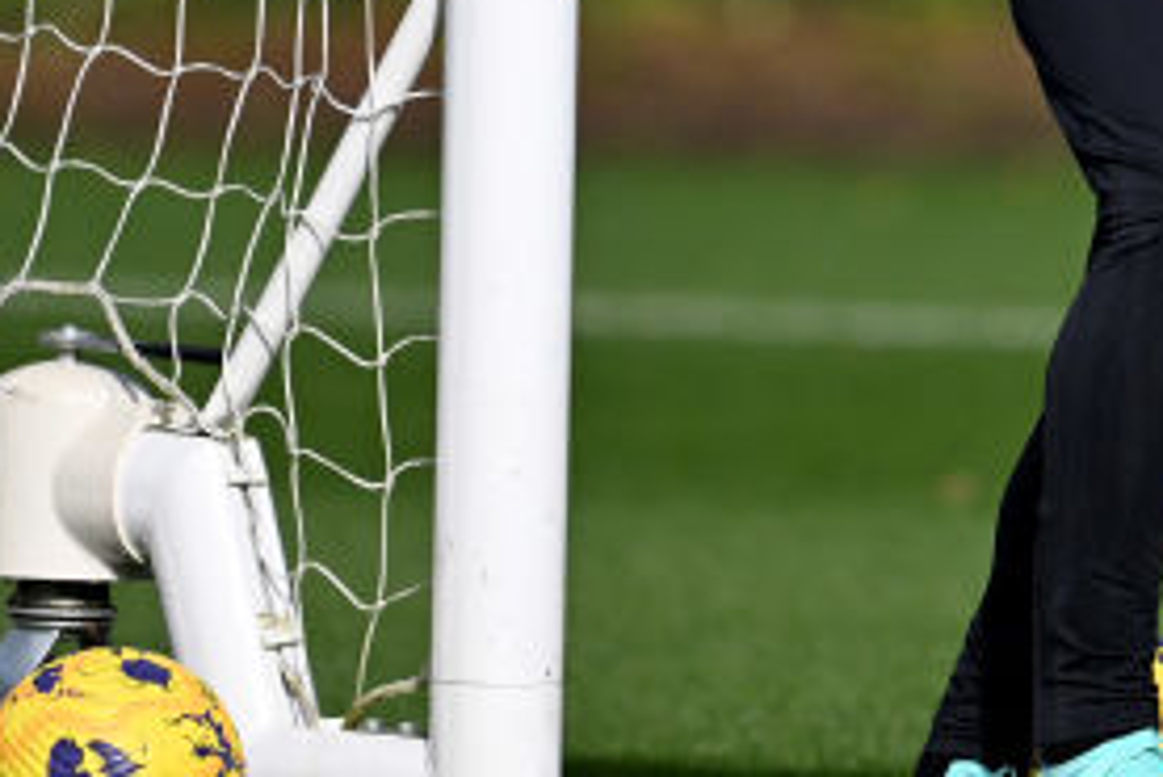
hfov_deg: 1.0
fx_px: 66904
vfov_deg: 0.7
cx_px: 1024
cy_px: -174
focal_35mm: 2070
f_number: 4
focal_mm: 560
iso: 800
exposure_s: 1/13000
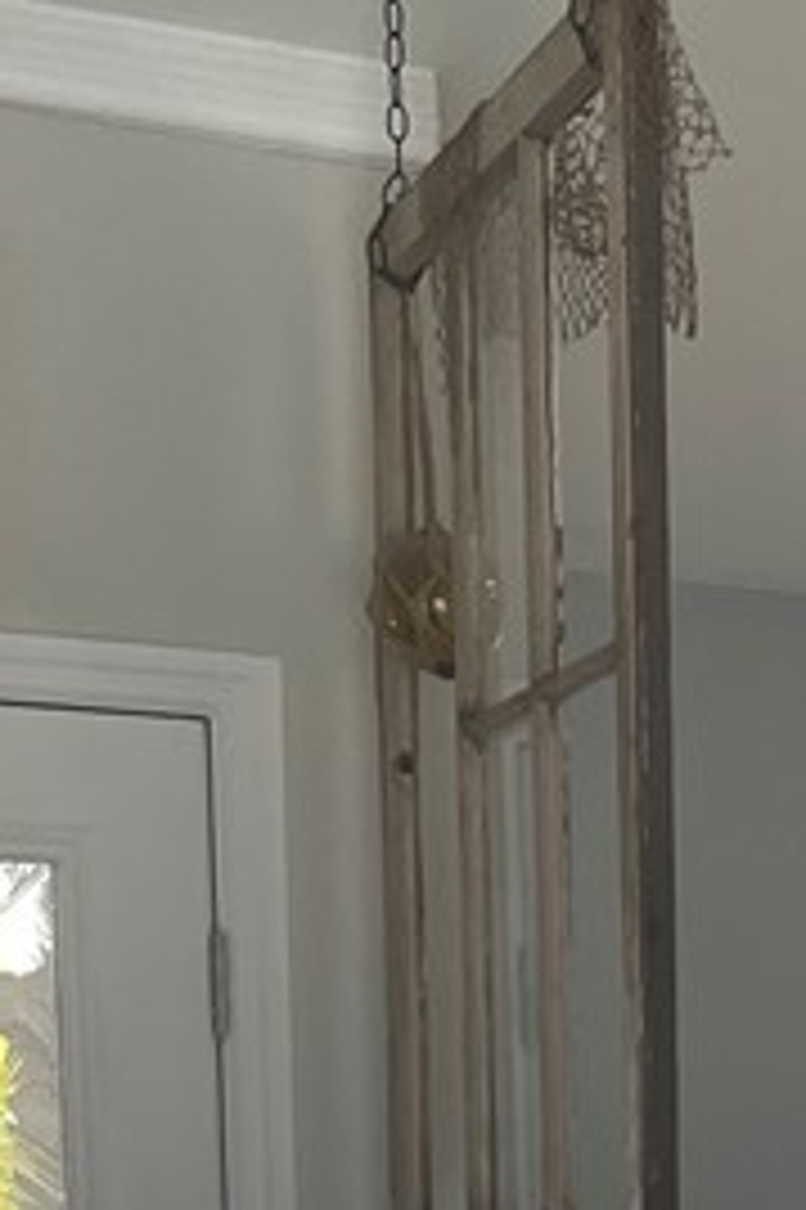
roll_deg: +0.8
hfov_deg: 11.6
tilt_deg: -3.1
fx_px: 3463
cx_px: 1752
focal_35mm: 103
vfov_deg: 18.7
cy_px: 1475
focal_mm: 4.2
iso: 100
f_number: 1.6
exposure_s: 1/121
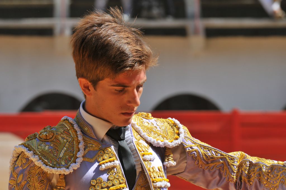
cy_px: 95
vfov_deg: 4.4
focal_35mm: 315
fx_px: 2499
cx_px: 143
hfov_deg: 6.5
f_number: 9.5
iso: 200
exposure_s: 1/350
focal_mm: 210
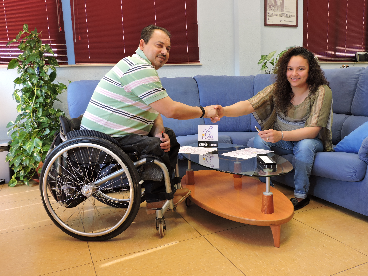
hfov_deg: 60.0
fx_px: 319
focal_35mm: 30
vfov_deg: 46.8
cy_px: 138
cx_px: 184
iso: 160
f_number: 3.1
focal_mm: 5.4
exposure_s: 1/30
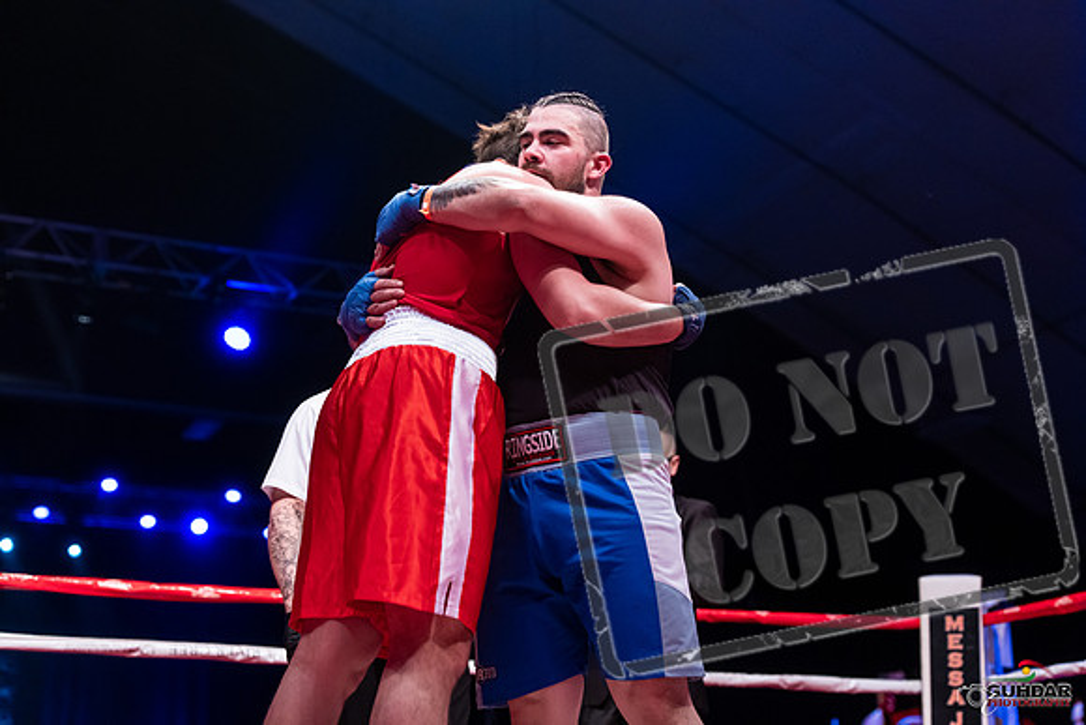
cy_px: 362
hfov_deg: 32.9
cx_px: 543
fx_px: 1841
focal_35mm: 61
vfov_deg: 22.3
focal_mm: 61
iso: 3200
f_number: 2.8
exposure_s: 1/800
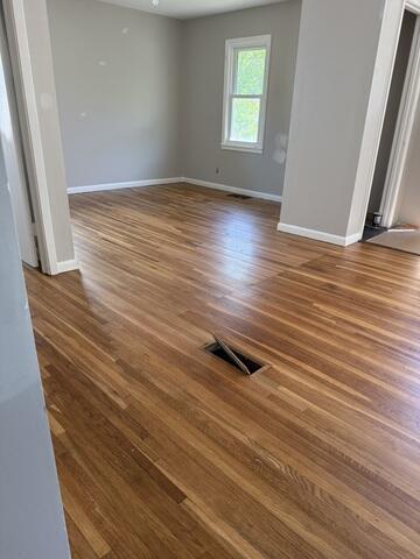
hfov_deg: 56.8
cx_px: 210
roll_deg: -1.3
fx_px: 388
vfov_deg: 71.6
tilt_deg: -23.2
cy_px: 280
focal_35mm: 24
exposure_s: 1/180
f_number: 1.78
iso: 200
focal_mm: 6.76
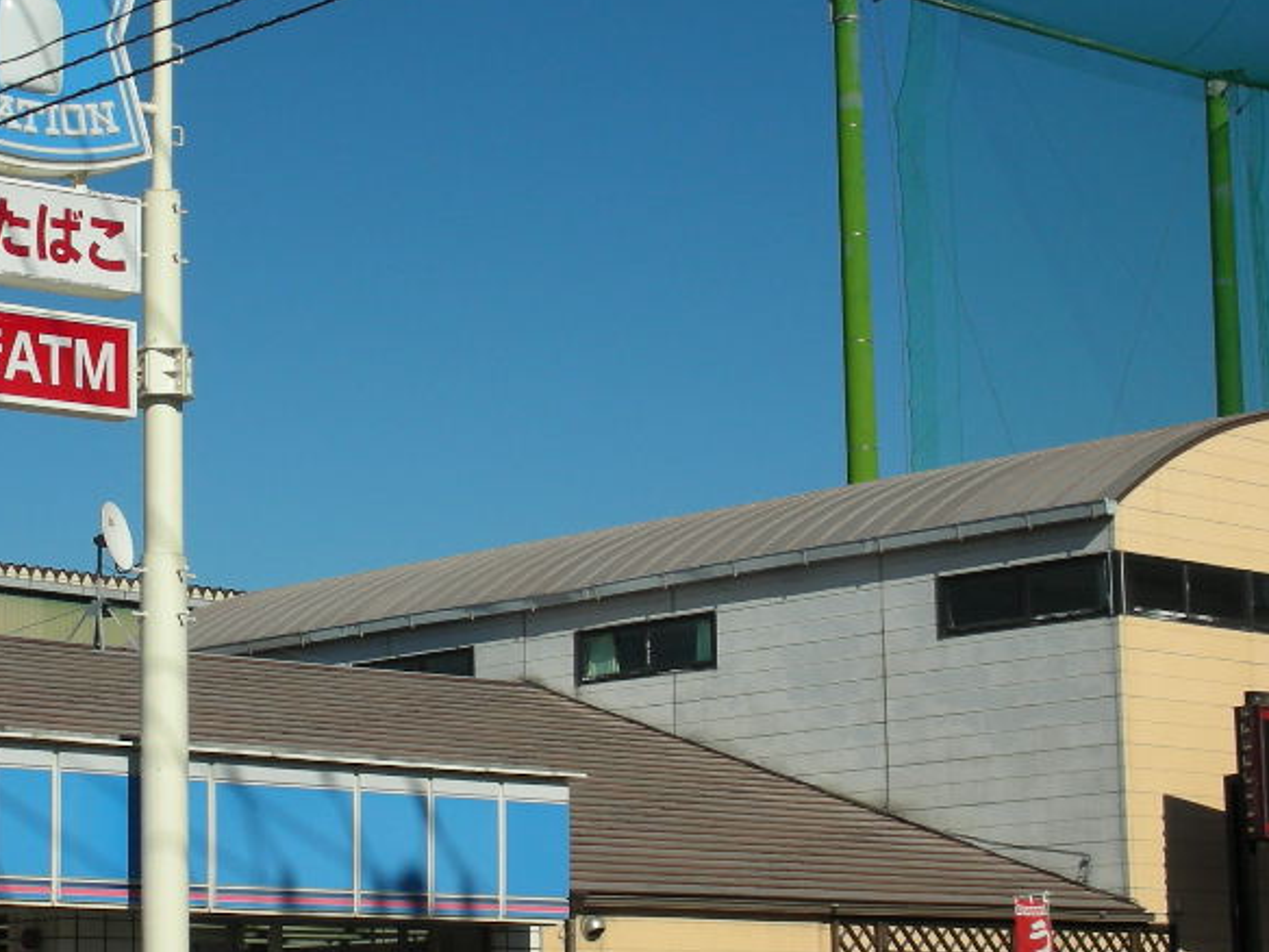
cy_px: 522
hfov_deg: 20.9
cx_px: 335
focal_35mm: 93
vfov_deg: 15.9
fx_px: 3409
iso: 50
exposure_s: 1/128
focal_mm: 8.8
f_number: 10.5
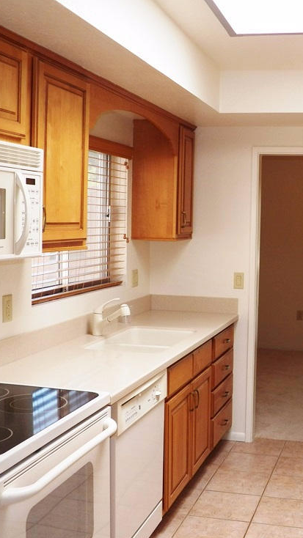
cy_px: 274
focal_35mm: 46
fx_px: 657
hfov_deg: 25.5
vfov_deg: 44.6
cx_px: 240
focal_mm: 5.5
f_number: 2.8
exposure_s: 1/80
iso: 125
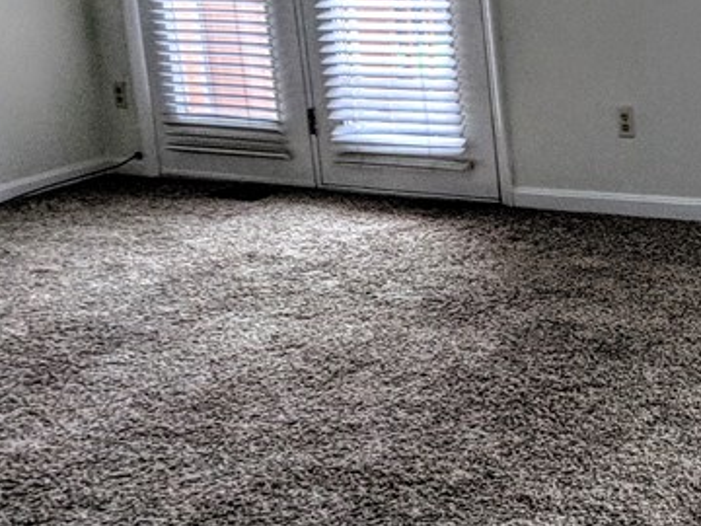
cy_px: 41
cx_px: 865
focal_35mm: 74
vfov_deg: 19.5
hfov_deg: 23.8
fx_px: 1499
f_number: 2
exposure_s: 1/120
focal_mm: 4.67
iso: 199
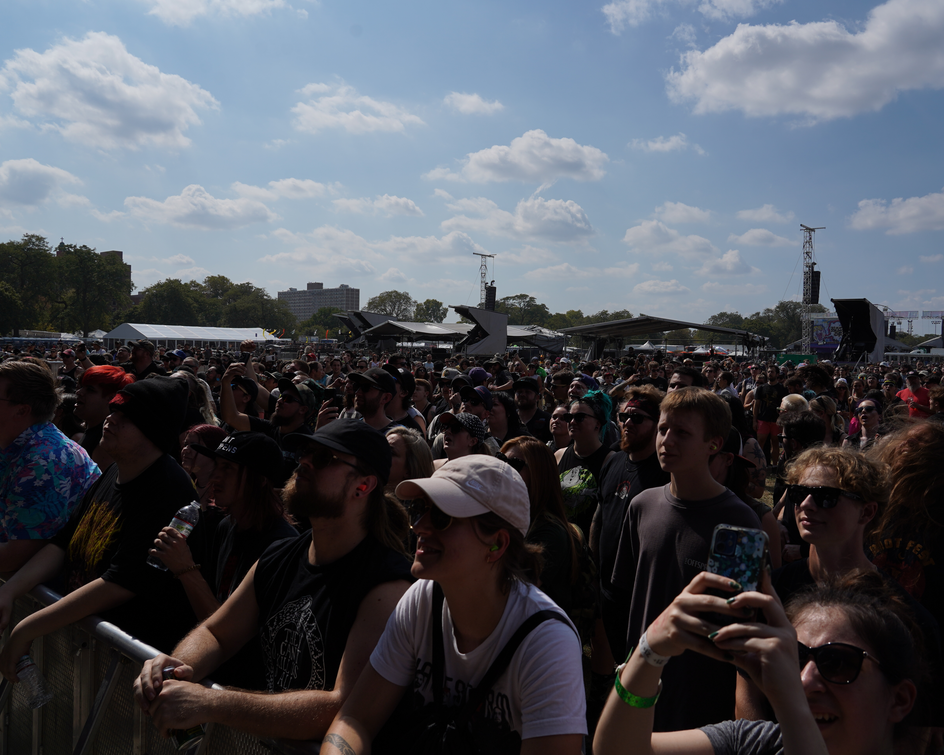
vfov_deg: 51.5
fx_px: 782
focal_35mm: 28
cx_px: 499
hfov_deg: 62.2
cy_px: 367
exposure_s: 1/1000
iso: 100
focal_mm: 24
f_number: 8
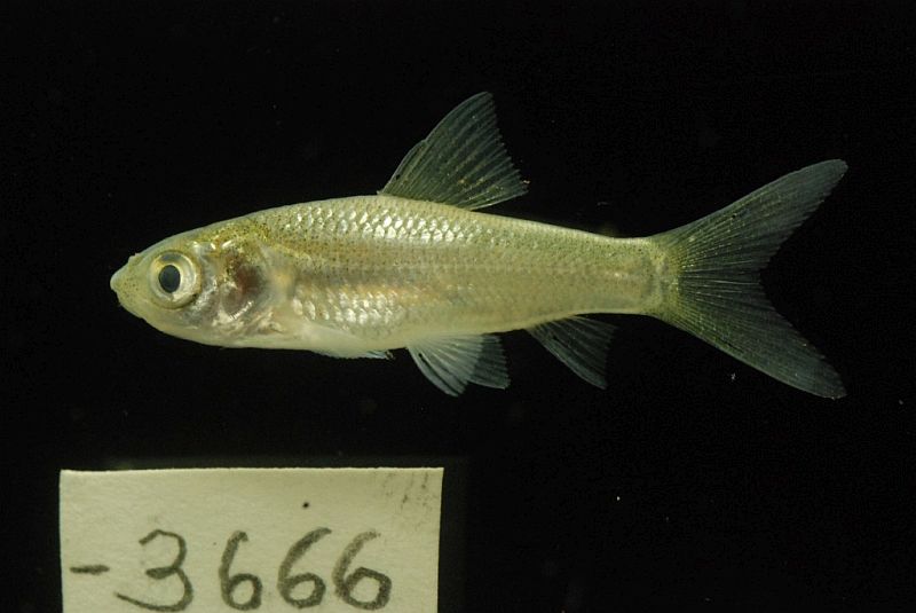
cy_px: 306
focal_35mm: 90
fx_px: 2292
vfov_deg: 15.2
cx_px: 458
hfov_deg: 22.6
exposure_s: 1/30
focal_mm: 60
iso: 1600
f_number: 20
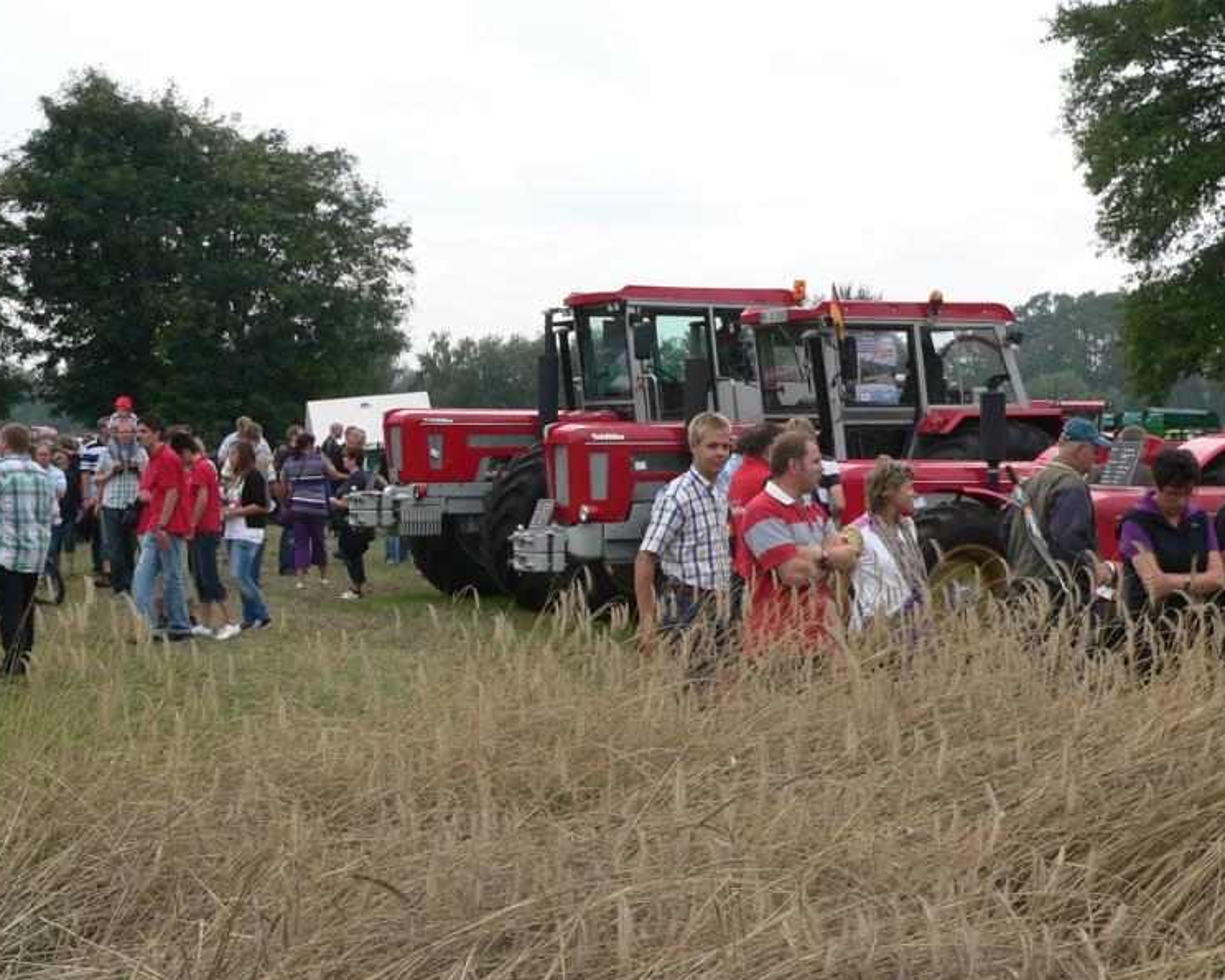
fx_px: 2284
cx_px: 637
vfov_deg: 24.2
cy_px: 491
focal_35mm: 63
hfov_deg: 30.0
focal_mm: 9.9
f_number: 4
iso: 80
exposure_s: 1/250
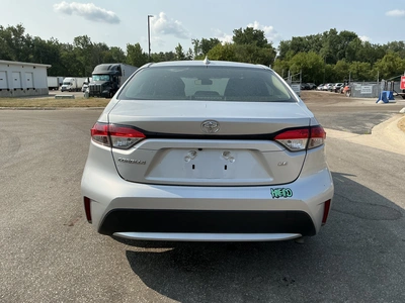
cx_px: 202
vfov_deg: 49.7
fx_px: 328
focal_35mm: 28
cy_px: 152
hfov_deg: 63.4
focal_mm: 3
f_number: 1.8
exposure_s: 1/1984
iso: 25
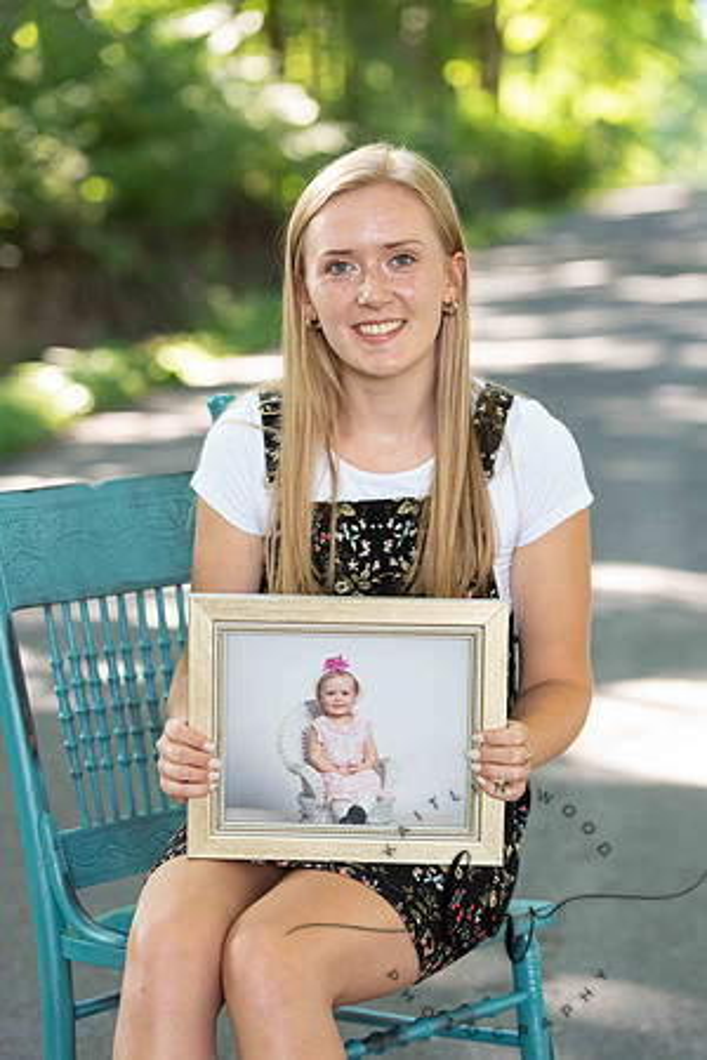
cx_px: 354
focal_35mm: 110
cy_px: 530
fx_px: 3240
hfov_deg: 12.5
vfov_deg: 18.6
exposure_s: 1/200
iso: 640
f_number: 3.5
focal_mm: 110
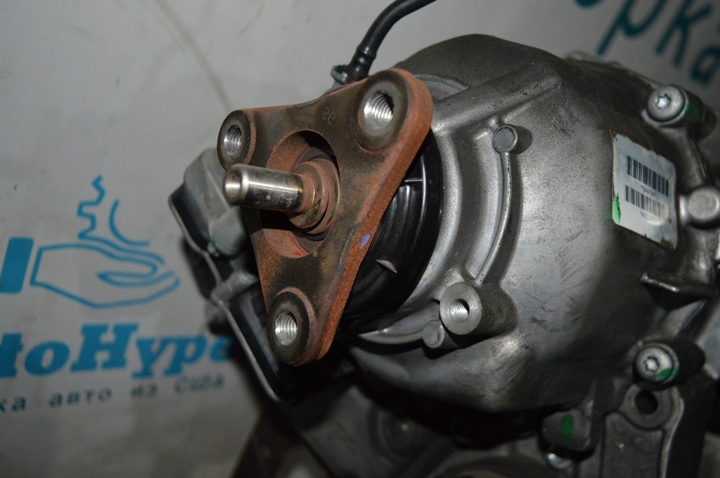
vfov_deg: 39.9
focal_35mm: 33
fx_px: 659
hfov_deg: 57.3
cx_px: 360
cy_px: 239
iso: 1000
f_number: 3.8
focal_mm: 22
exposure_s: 1/60
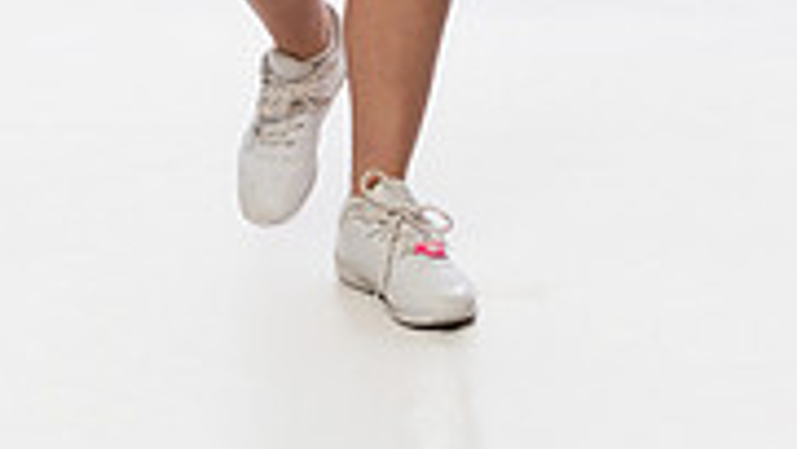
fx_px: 3023
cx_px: 405
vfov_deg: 8.0
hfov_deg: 15.0
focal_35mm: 143
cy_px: -524
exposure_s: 1/250
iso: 640
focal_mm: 55
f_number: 5.6
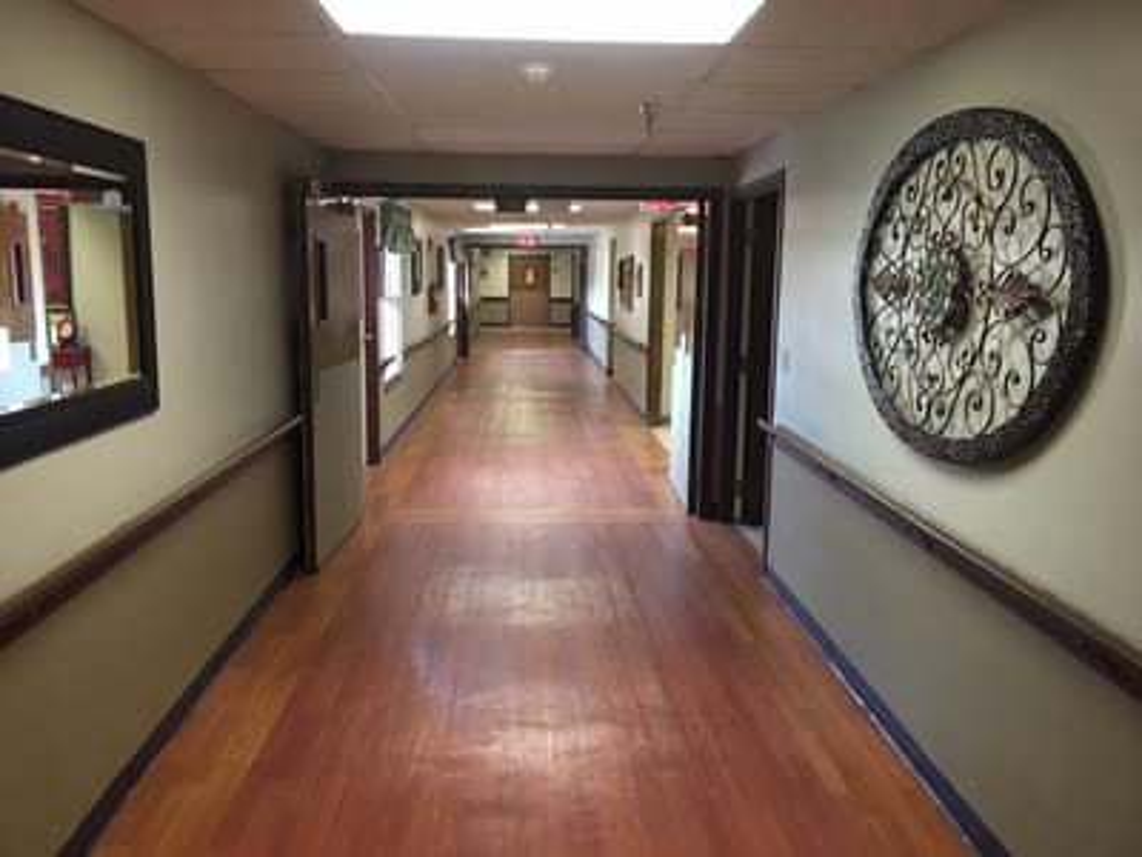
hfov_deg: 61.7
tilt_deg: -8.4
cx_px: 571
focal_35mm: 29
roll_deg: -0.6
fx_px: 957
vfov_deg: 48.2
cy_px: 428
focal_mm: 4.15
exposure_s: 1/15
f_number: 2.2
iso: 100
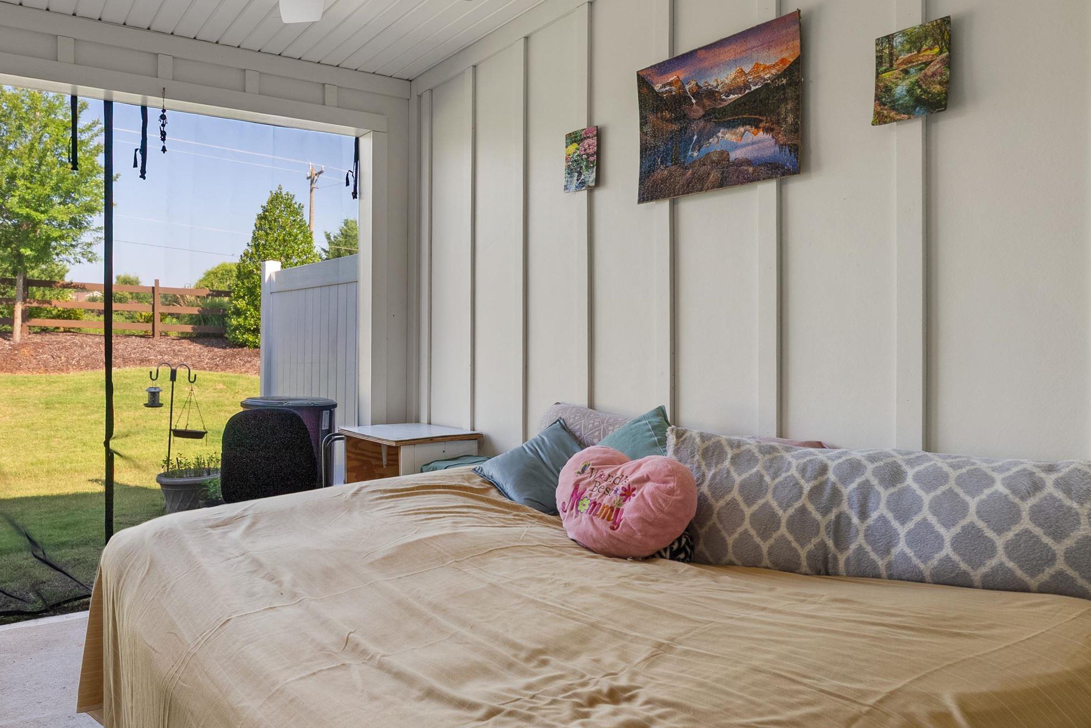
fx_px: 758
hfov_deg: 70.7
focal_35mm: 25
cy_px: 339
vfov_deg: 51.3
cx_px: 432
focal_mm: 16
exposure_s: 1/15
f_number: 8
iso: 200
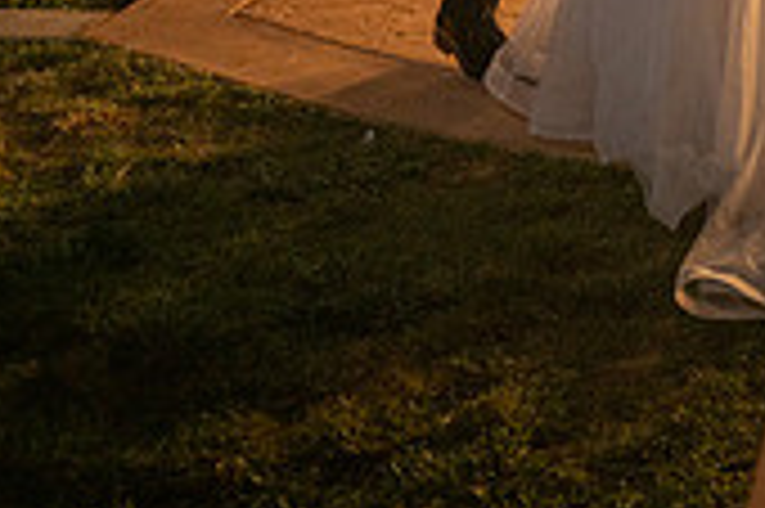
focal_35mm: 82
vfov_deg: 15.2
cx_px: 837
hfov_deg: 23.3
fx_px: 1741
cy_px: -290
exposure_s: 1/160
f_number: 3.5
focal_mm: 24
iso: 800
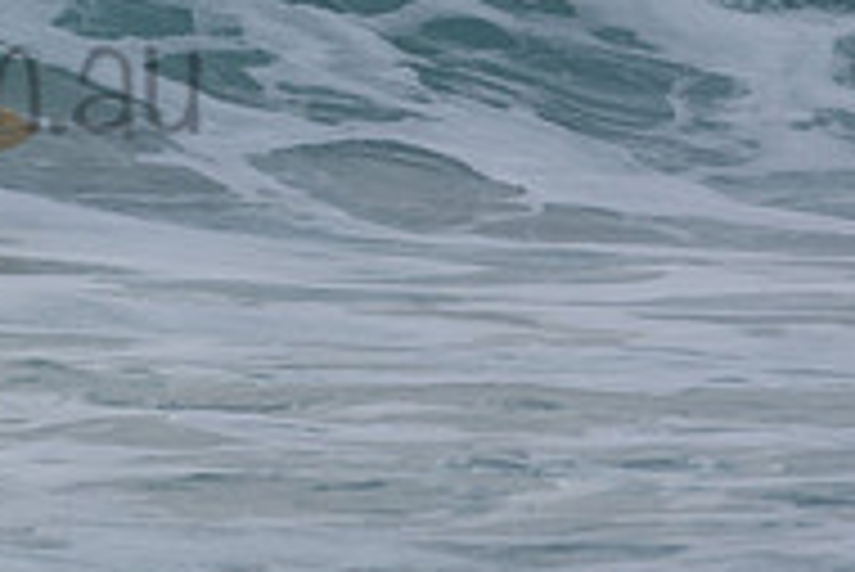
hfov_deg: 1.4
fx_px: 34819
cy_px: 29
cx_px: -274
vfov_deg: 0.9
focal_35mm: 1465
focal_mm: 320
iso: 450
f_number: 5.6
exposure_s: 1/2000
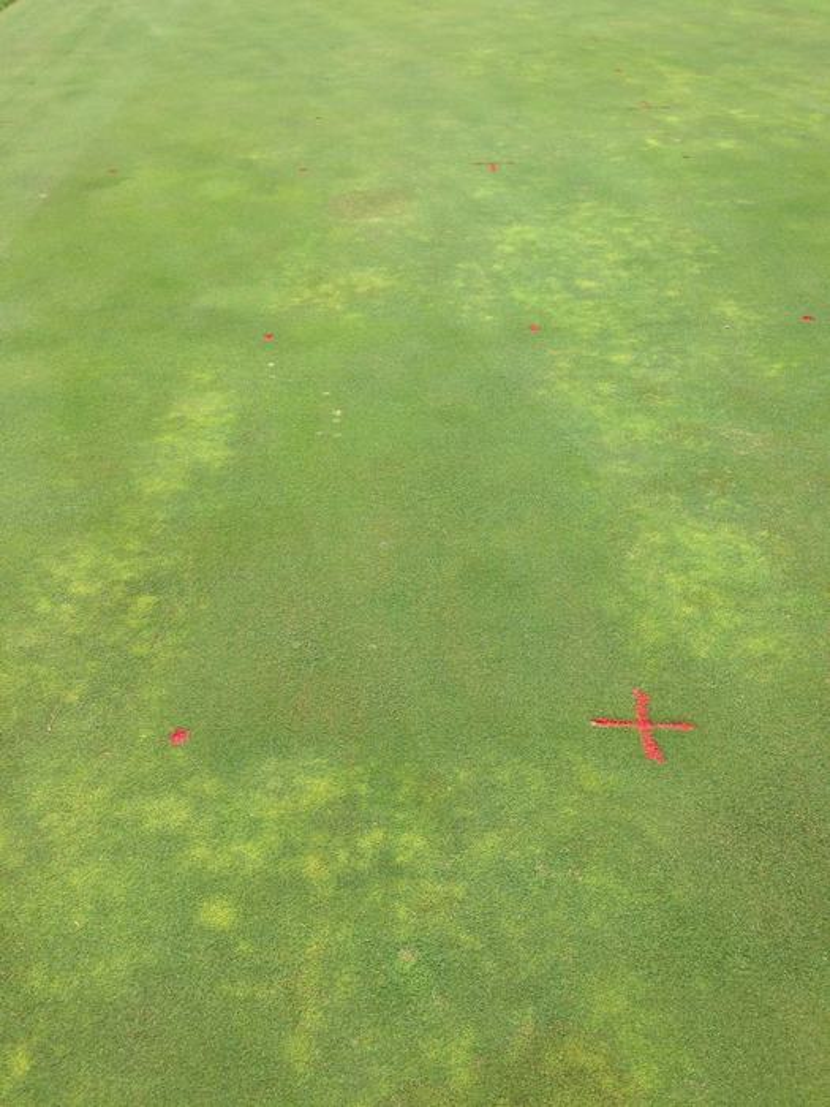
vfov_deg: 55.4
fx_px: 1055
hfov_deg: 42.9
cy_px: 554
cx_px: 415
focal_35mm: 33
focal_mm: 4.12
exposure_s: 1/1290
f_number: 2.4
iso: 50
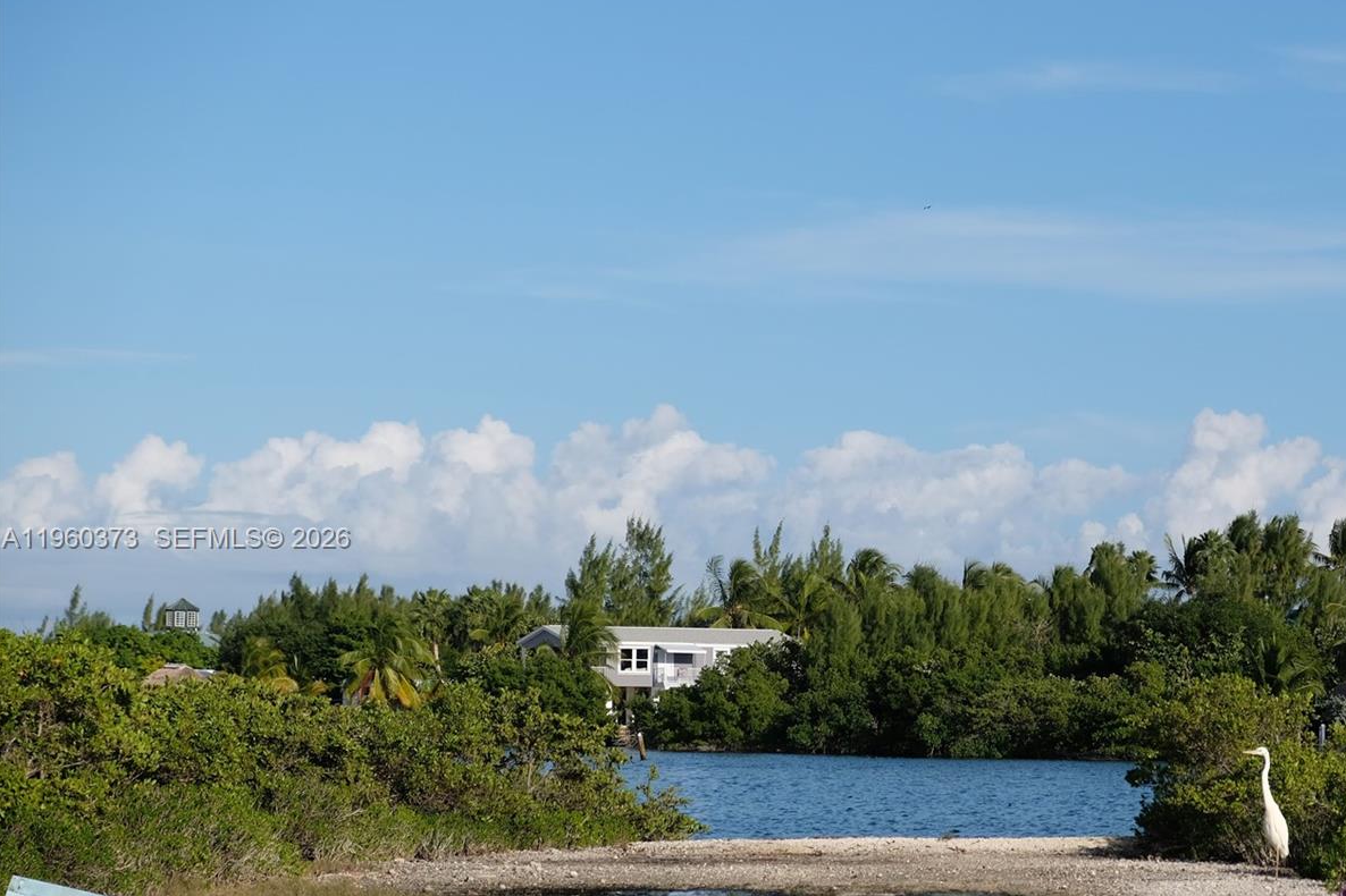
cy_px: 540
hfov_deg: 18.2
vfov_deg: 12.2
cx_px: 905
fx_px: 4186
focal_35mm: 112
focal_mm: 55
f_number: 4
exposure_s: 1/2400
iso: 200
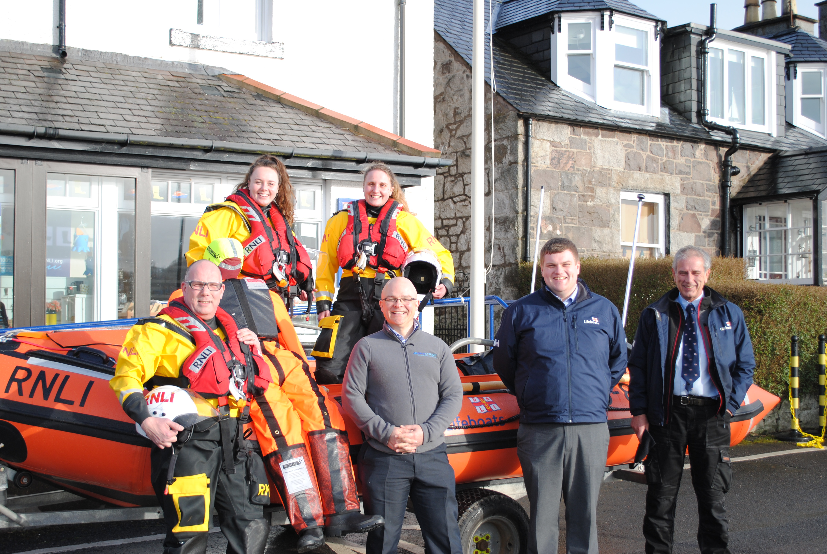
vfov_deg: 26.6
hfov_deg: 38.8
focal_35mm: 51
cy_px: 277
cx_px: 414
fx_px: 1173
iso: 100
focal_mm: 34
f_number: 8
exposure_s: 1/250
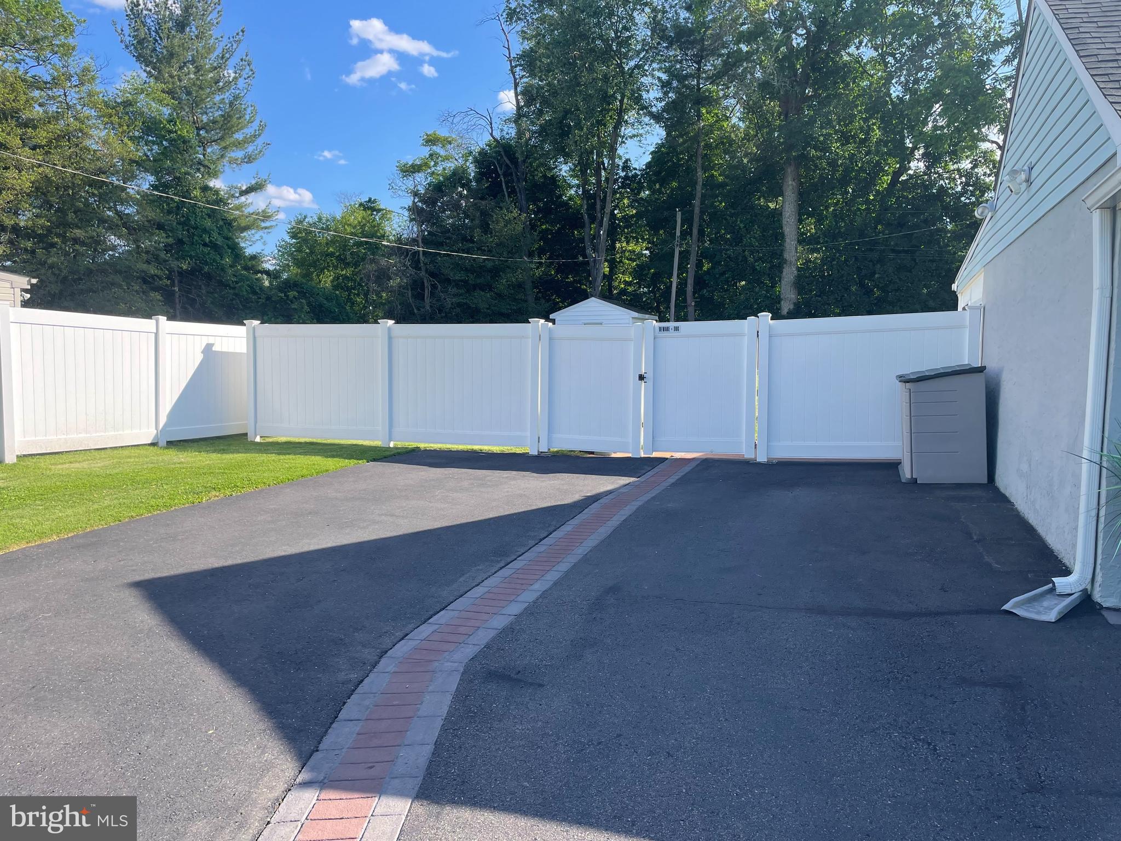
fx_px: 842
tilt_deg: -3.2
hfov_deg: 67.3
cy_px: 420
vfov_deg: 53.1
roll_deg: -1.2
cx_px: 560
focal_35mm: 26
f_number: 1.6
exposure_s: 1/1159
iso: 32
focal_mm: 4.2
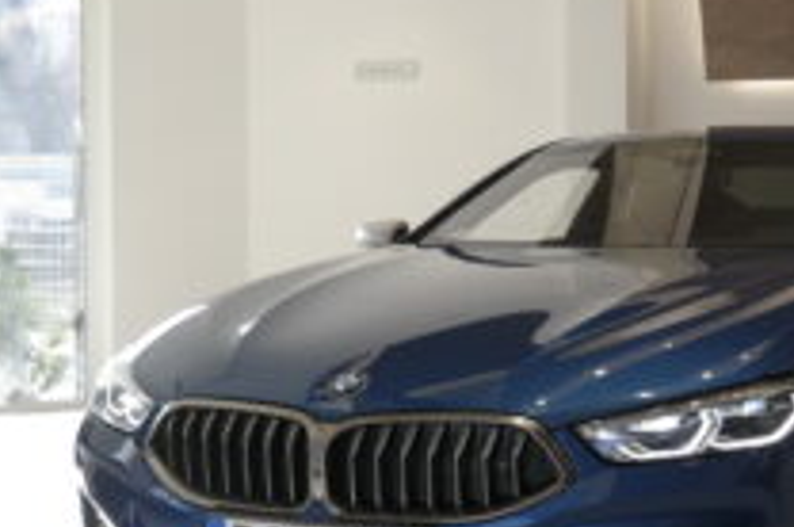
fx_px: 1960
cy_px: 294
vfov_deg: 15.3
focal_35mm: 89
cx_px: 588
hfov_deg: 22.7
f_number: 4.5
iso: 100
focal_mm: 29
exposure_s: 1/125
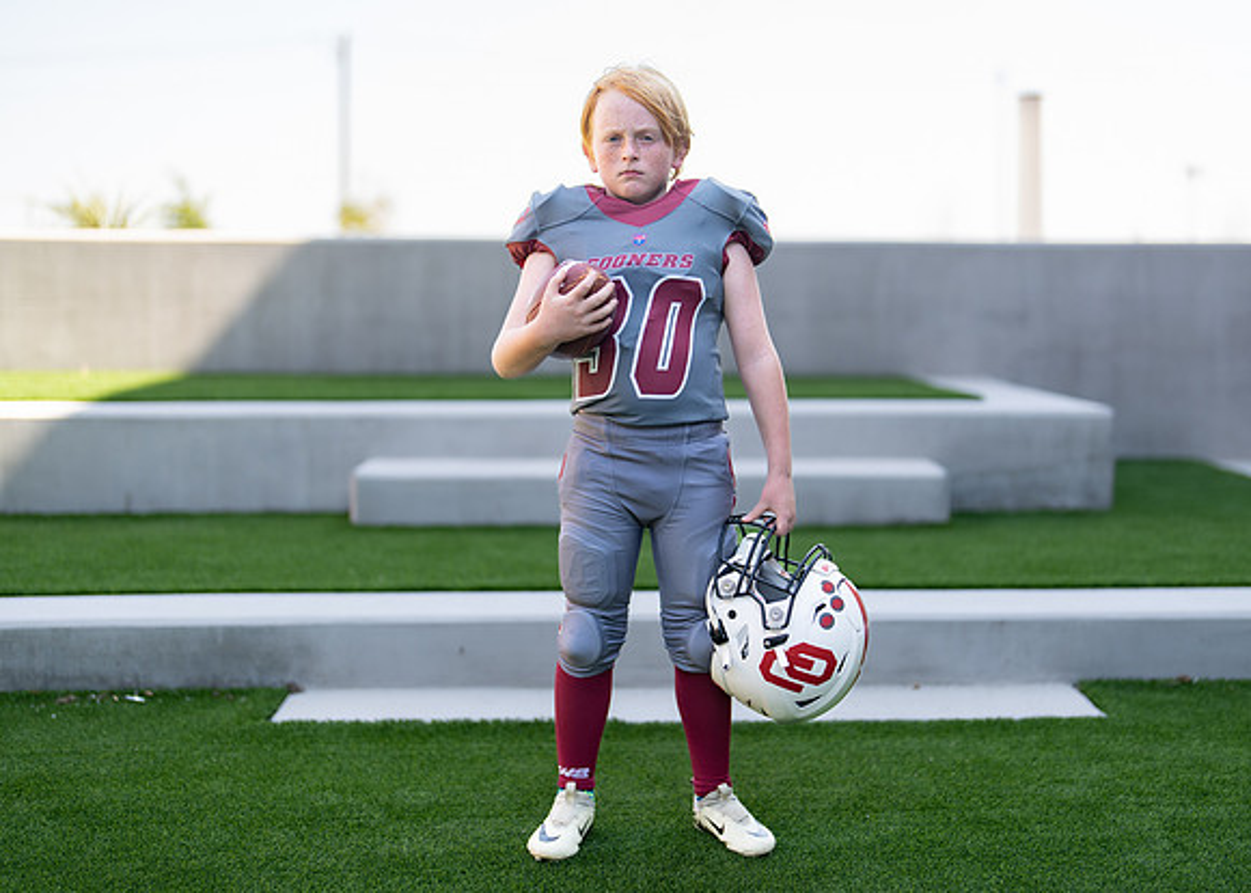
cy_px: 429
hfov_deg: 35.0
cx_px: 696
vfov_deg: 25.4
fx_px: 1984
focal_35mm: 56
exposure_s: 1/1600
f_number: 1.2
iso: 100
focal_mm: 50
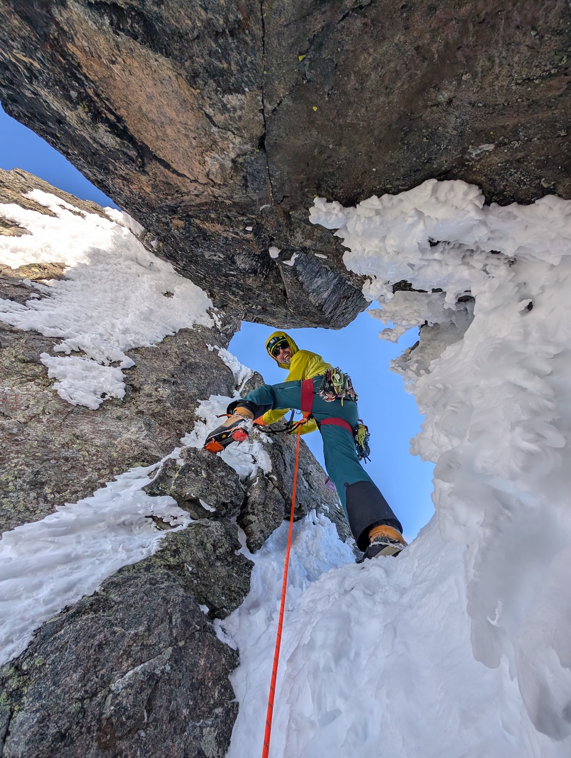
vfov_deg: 110.5
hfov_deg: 94.7
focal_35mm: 12
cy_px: 379
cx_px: 286
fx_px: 263
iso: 66
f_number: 1.7
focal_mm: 2.02
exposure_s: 1/2342
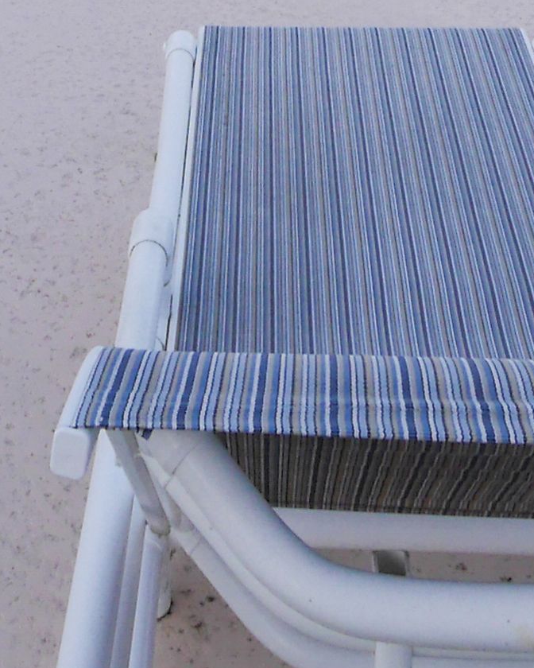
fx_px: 1482
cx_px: 177
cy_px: -638
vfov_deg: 18.1
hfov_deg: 20.4
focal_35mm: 75
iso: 400
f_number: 11
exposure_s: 1/125
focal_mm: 7
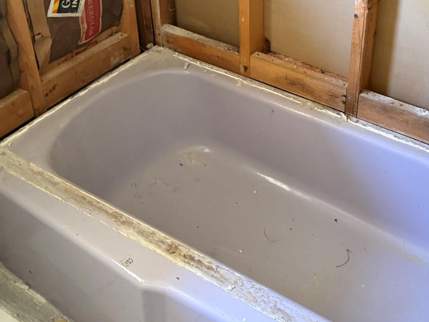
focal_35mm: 46
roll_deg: -4.3
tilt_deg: -28.5
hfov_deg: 40.4
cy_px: 33
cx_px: 305
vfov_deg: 30.2
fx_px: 570
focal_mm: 6.76
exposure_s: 1/60
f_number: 1.78
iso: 640
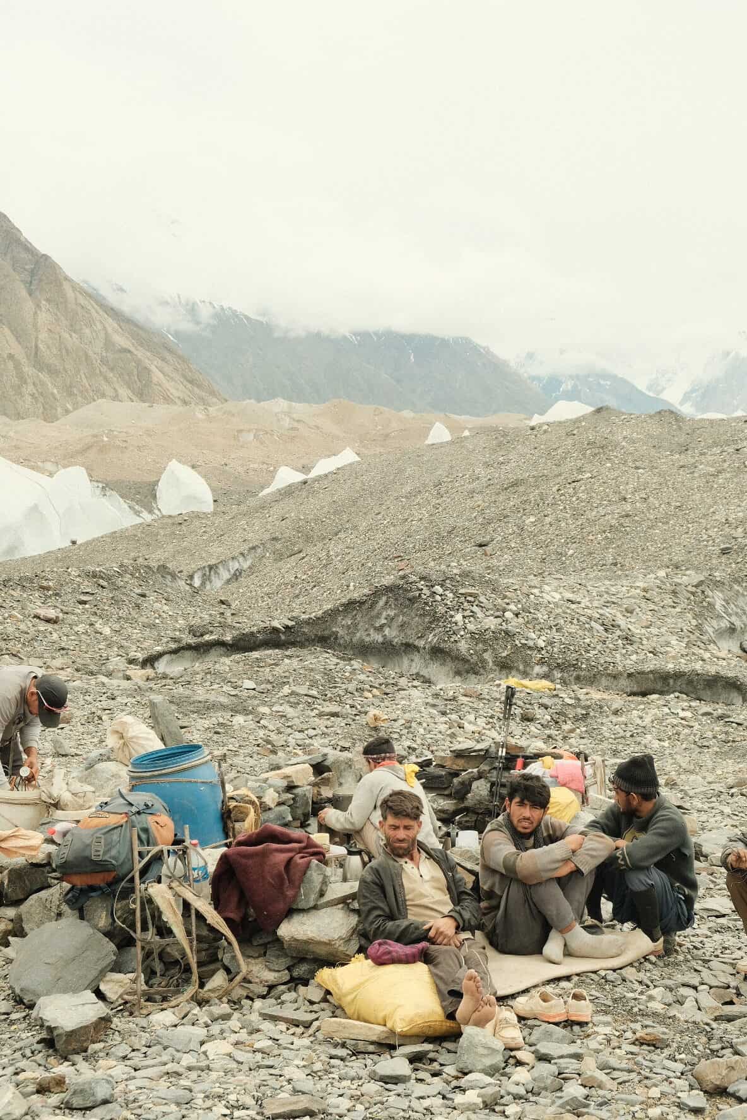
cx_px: 374
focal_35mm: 51
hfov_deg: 26.5
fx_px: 1587
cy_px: 560
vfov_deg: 38.9
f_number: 6.4
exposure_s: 1/680
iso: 640
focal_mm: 34.3
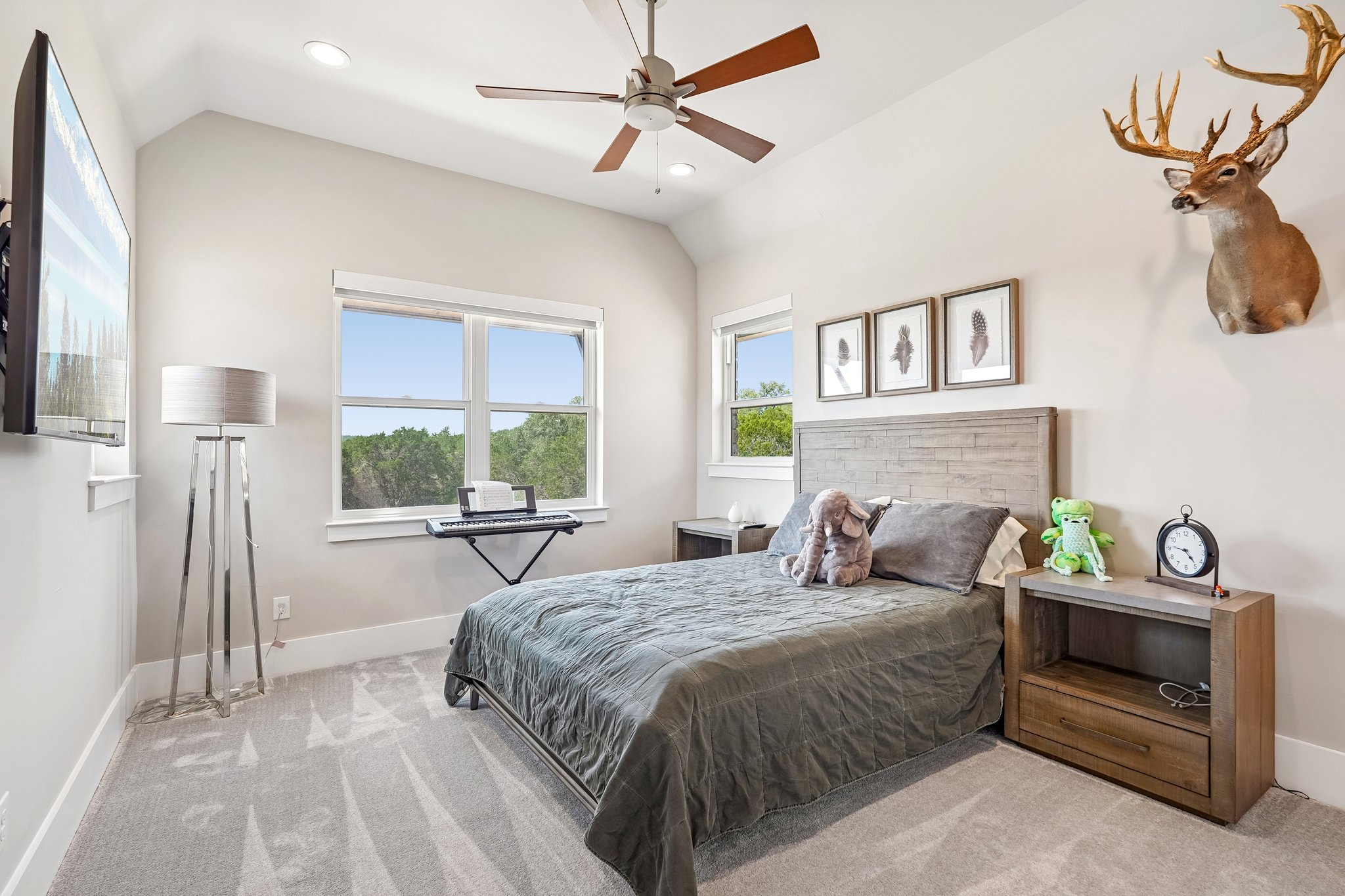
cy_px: 448
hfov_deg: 95.0
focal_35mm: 16
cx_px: 672
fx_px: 616
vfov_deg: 72.0
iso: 320
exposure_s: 1/30
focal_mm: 16.5
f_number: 8
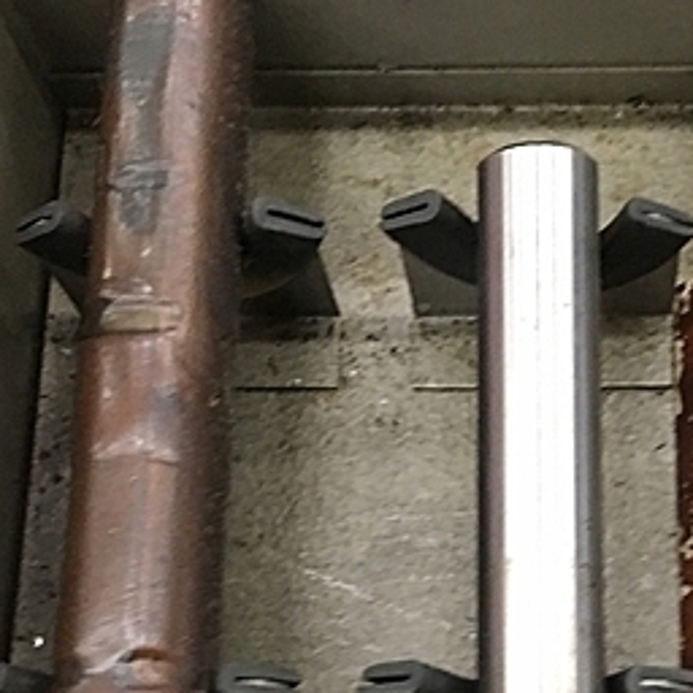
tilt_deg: -75.5
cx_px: 558
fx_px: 1450
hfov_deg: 26.4
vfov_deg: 26.2
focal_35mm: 64
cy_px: 587
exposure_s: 1/30
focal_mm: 4.15
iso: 160
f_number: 2.2
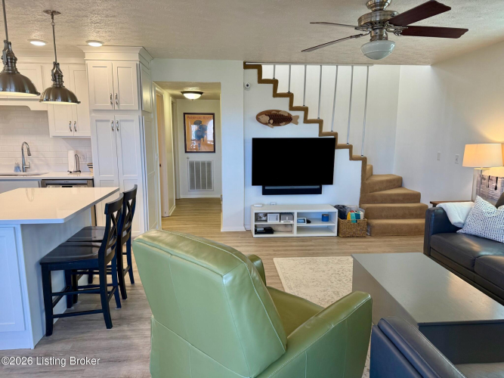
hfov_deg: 71.6
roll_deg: +0.0
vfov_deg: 56.8
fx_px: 349
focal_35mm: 24
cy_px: 189
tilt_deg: -8.5
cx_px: 252
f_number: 1.78
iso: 125
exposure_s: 1/120
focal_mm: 6.76
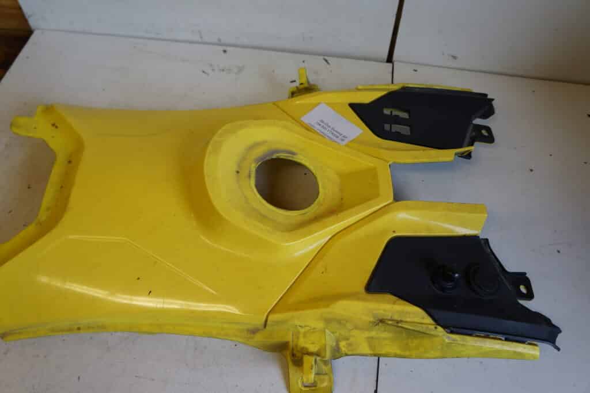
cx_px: 295
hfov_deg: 64.5
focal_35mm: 28
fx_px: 467
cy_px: 196
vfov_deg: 45.7
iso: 250
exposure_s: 1/60
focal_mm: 19
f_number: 4
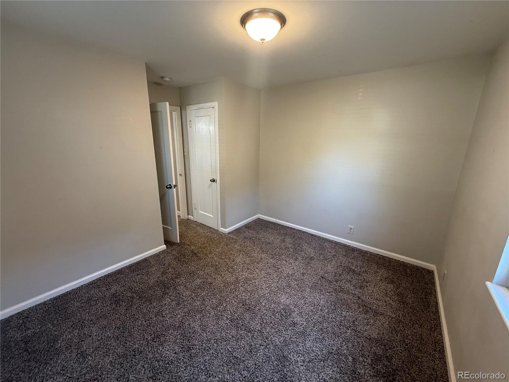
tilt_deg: -14.7
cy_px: 191
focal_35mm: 14
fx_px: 206
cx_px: 254
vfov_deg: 85.7
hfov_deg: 102.1
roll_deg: -0.6
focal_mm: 2.22
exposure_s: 1/60
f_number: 2.2
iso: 200
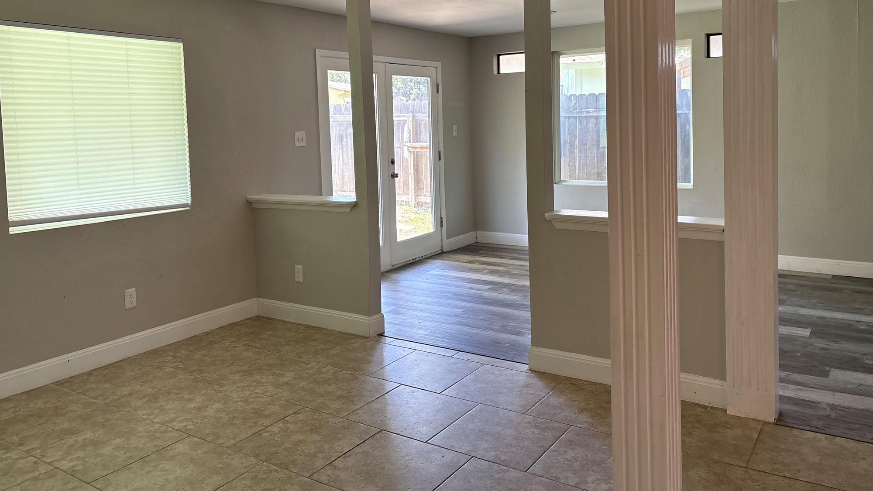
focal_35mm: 29
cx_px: 434
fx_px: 671
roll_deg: +2.5
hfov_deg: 66.1
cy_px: 166
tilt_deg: -2.0
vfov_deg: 39.7
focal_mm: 5.96
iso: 125
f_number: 1.6
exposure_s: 1/122
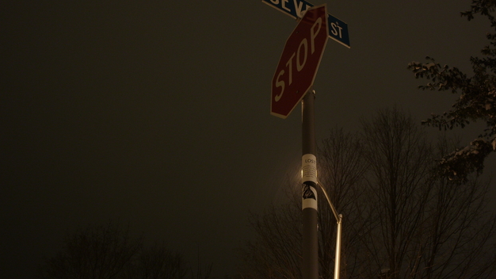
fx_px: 513
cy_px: 137
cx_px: 248
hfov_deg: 51.6
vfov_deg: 30.4
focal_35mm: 39
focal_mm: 7.8
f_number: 7.4
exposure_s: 3
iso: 80
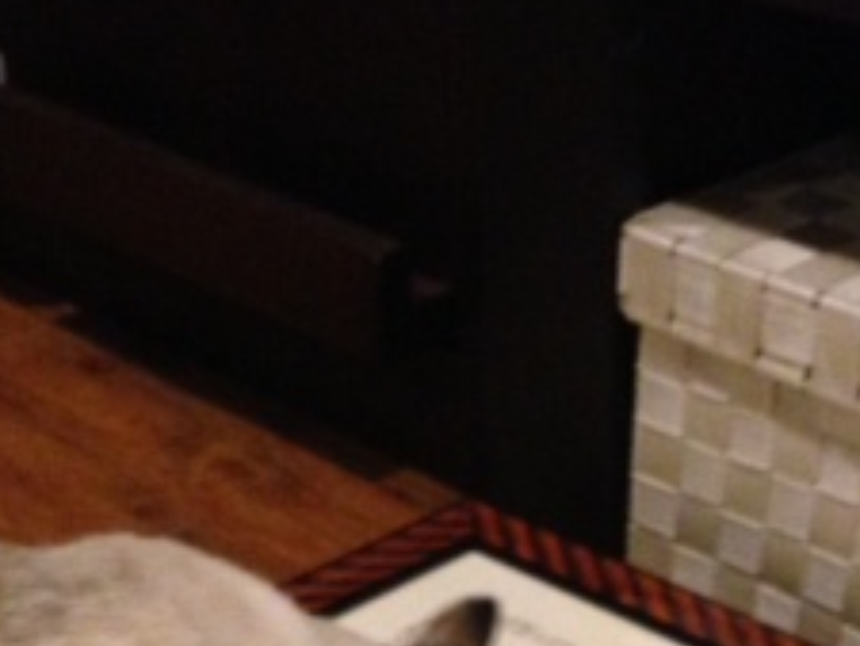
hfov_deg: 20.9
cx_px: 440
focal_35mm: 94
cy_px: 879
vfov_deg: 14.9
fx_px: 2337
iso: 500
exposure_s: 1/15
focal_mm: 4.13
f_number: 2.4
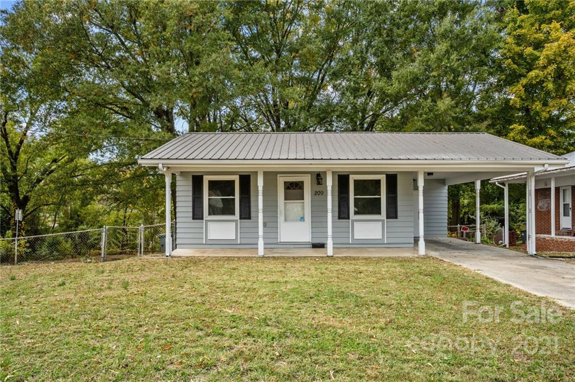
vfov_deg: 49.5
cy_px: 191
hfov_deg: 69.4
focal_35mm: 26
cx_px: 288
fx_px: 415
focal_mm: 26
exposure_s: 1/60
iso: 100
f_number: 10
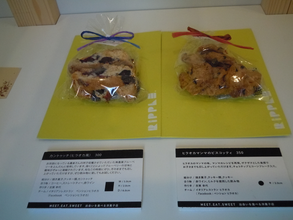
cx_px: 146
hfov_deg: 55.4
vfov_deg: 42.9
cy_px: 110
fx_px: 279
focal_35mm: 33
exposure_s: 1/125
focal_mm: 5.9
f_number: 4
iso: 500
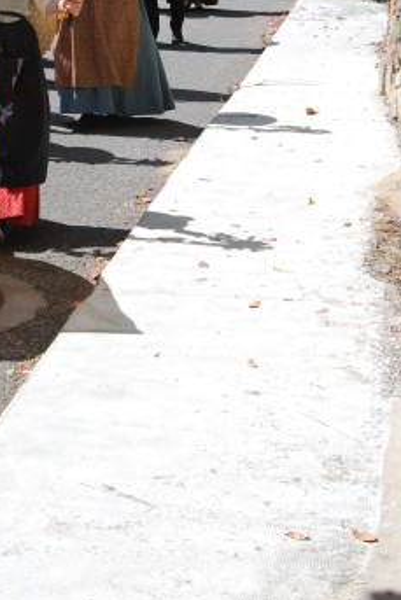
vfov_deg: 23.7
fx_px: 1402
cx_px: 81
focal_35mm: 84
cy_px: 98
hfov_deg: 16.2
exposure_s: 1/250
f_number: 8
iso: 100
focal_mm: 32
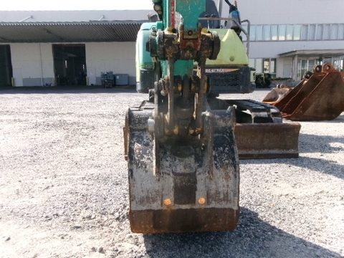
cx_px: 172
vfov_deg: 49.7
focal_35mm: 28
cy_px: 129
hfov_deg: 63.4
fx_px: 278
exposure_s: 1/70
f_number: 10.8
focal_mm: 5.1
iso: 100
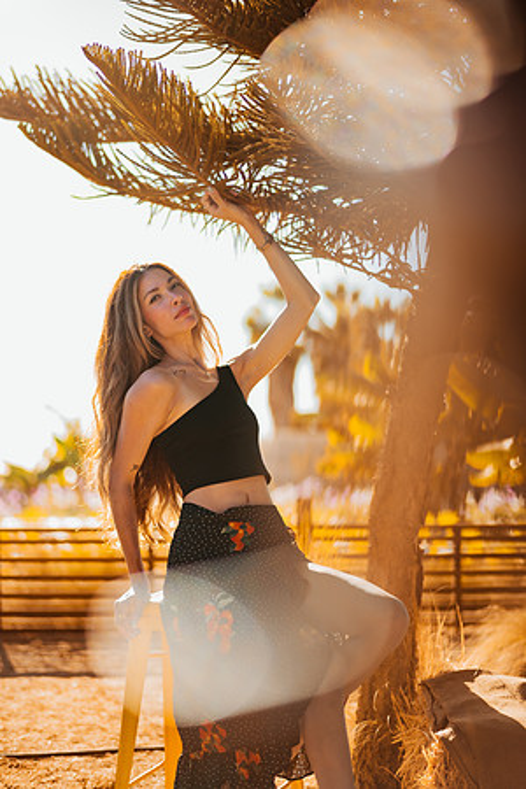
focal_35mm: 58
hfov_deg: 23.4
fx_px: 1271
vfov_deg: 34.5
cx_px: 263
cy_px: 394
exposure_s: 1/1250
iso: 50
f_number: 1.4
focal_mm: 58
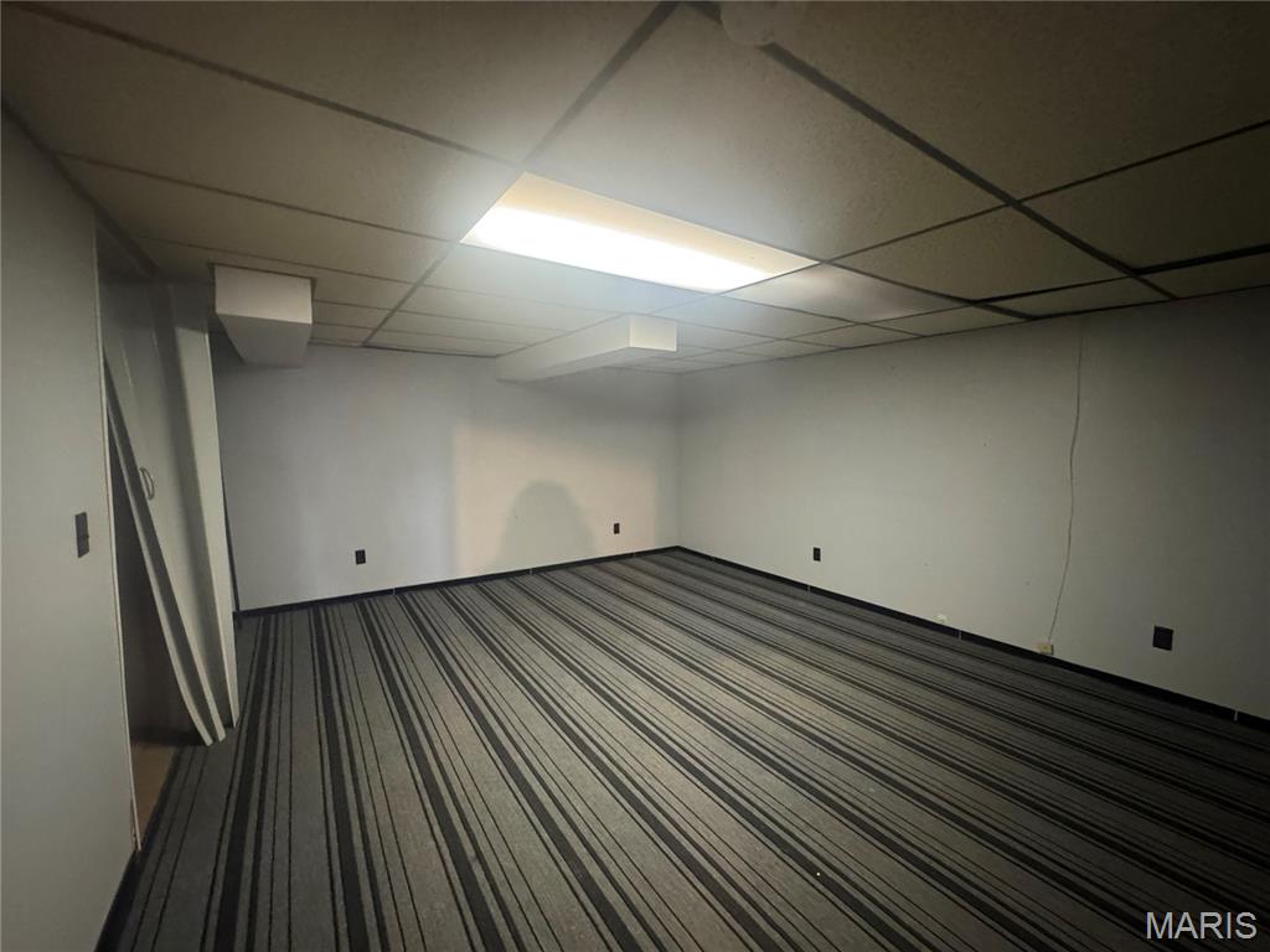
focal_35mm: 14
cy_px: 476
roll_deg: -0.6
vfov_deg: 85.7
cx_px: 635
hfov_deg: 102.1
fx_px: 514
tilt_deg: -5.4
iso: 800
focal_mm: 2.22
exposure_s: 1/40
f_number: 2.2
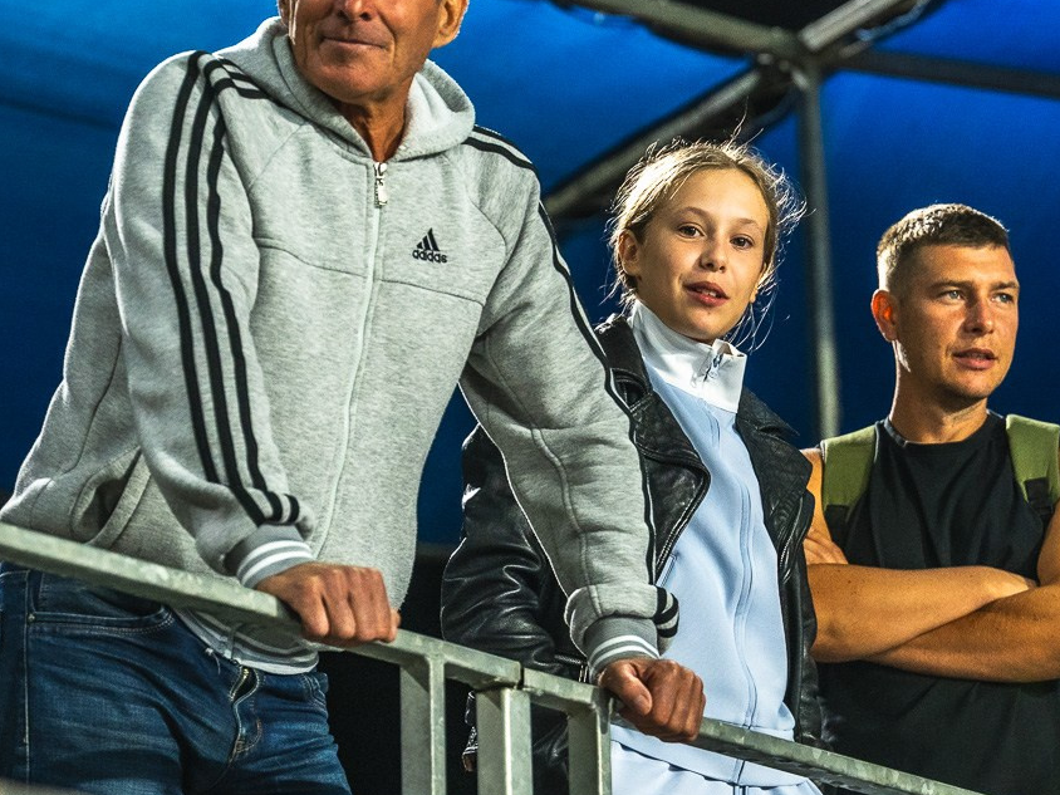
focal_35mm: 172
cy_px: 320
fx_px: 5267
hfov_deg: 11.5
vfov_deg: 8.6
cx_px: 619
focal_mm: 79
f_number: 3.5
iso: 1600
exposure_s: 1/800
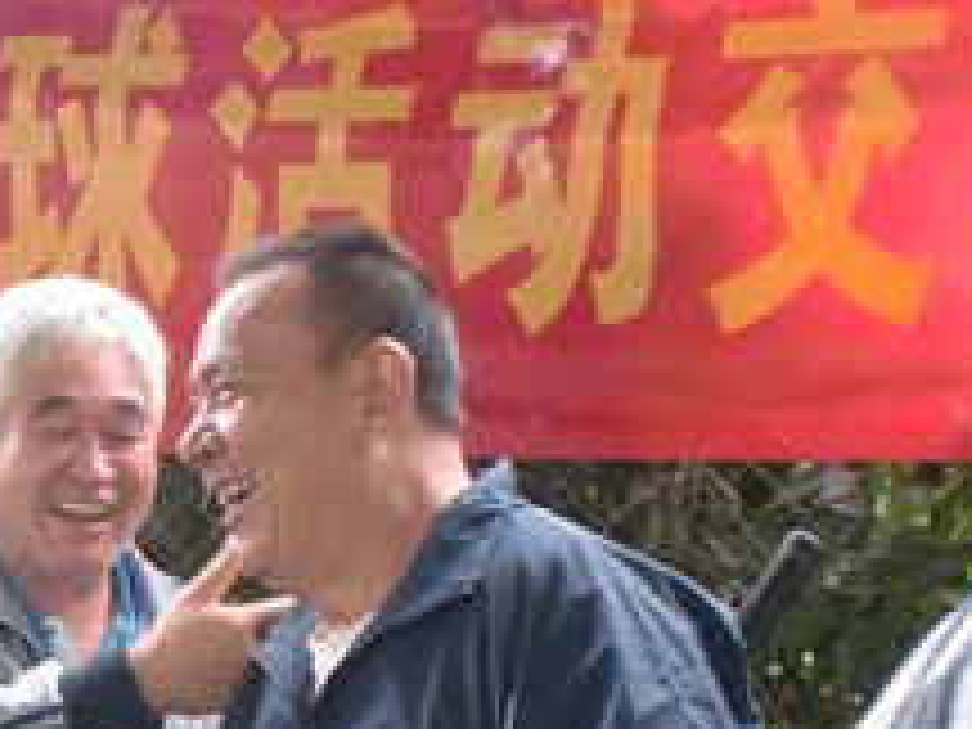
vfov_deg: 15.0
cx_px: 9
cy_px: 724
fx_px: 2724
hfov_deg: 19.7
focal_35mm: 97
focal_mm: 6.3
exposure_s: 1/60
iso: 320
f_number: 3.1
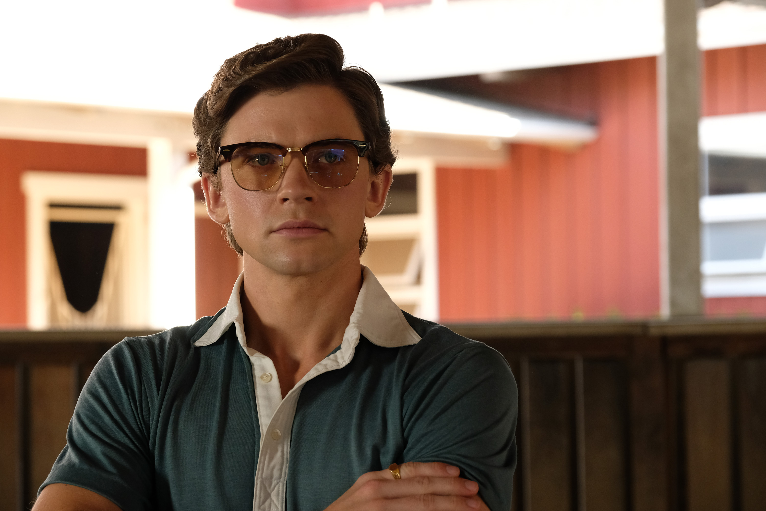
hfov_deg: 17.6
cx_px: 383
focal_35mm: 116
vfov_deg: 11.8
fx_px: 2468
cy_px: 256
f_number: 5.6
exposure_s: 1/250
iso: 1600
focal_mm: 77.3
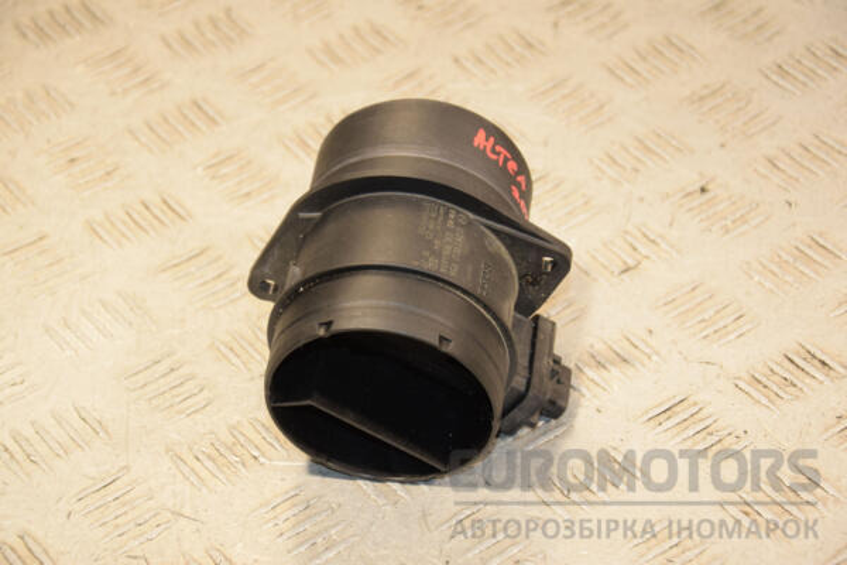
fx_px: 2470
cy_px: 282
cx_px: 424
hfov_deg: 19.5
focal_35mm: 105
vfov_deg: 13.0
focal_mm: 70
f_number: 5.6
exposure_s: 1/200
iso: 800
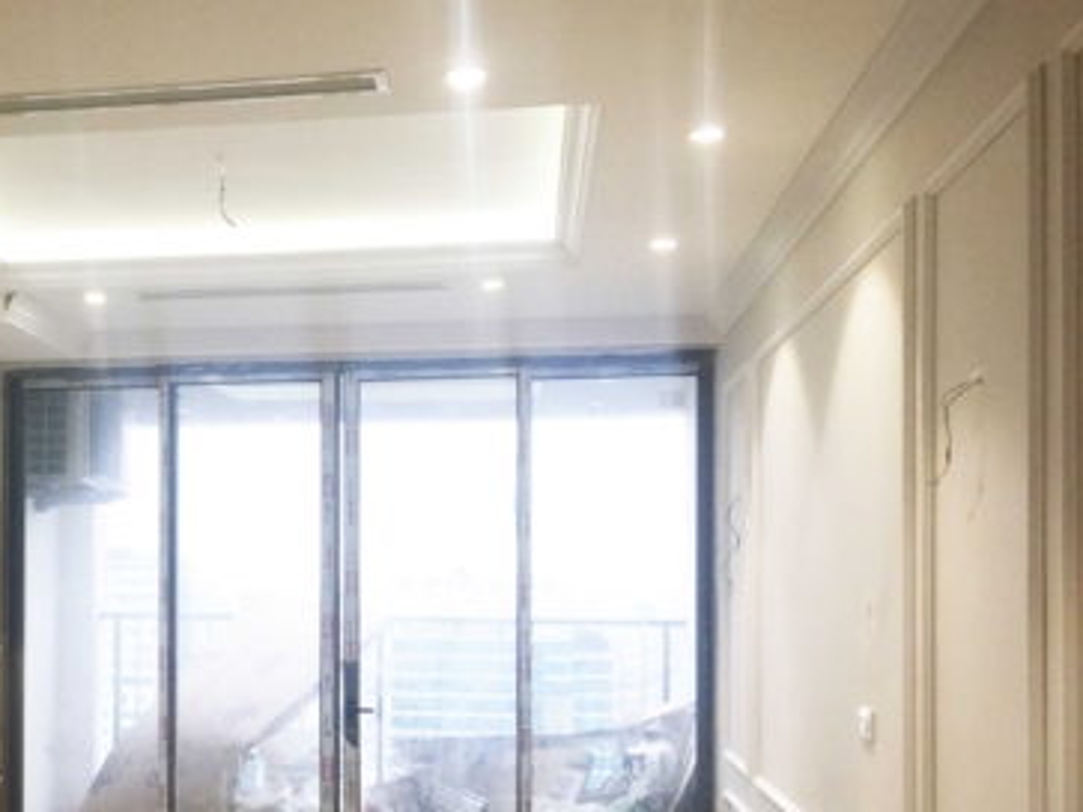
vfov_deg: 29.9
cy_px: 576
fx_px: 1501
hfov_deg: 38.0
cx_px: 191
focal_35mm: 48
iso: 32
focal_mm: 4.15
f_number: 2.2
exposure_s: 1/33
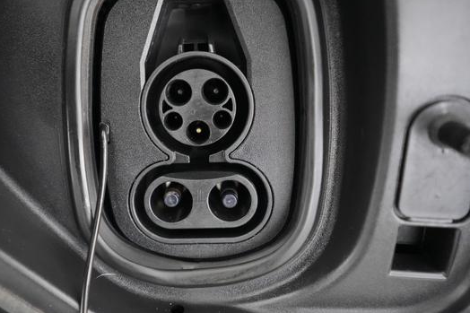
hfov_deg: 57.0
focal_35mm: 33
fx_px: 431
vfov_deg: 39.8
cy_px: 126
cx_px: 197
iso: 12800
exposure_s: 1/40
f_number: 2.8
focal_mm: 27
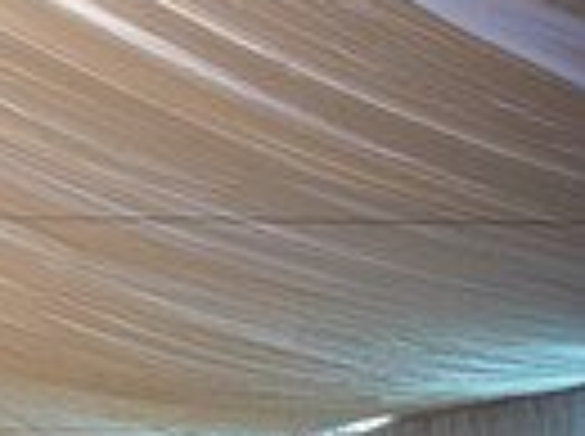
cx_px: -716
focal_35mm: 103
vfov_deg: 13.5
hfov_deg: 14.4
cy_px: 641
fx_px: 1737
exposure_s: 1/125
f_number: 3.2
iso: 1600
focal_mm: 24
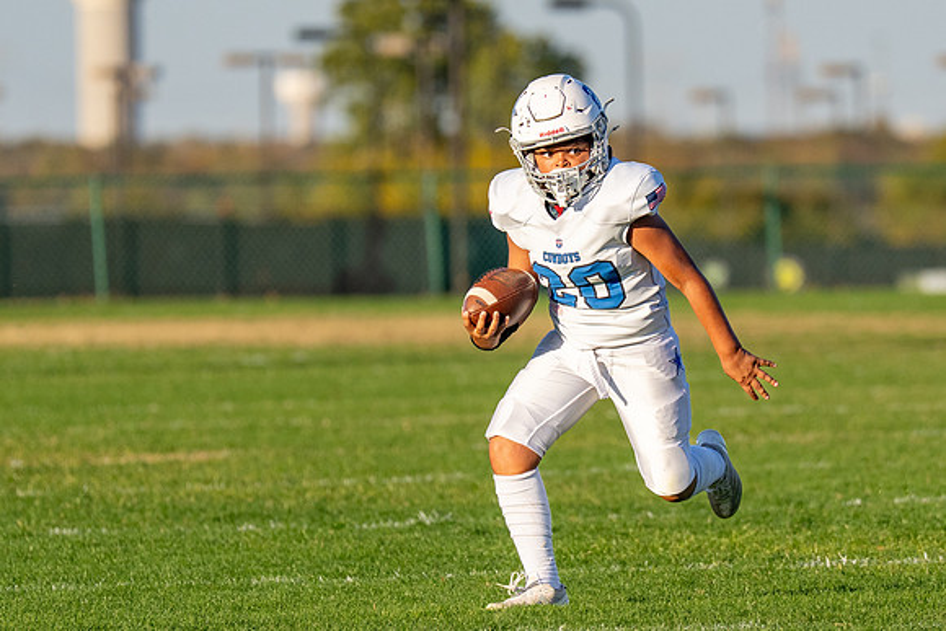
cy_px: 294
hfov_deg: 4.1
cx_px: 658
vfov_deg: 2.7
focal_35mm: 501
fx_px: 13160
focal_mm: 200
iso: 200
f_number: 2.8
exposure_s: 1/4000
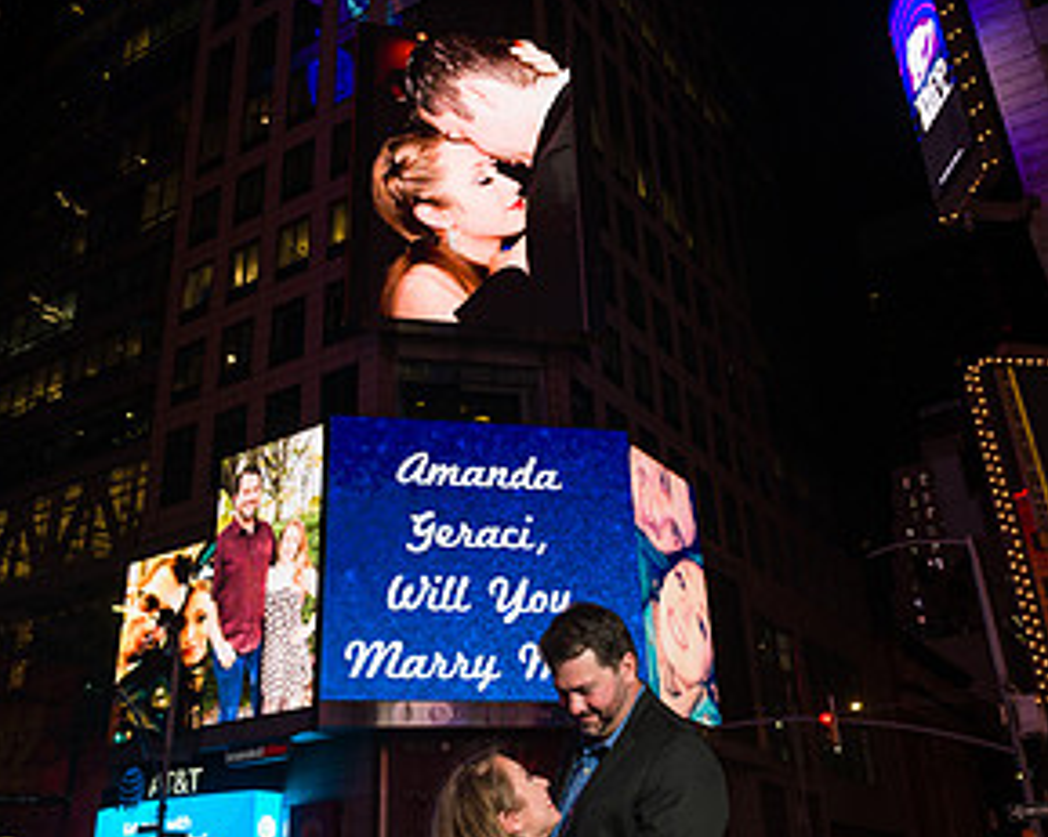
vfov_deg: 42.2
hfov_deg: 51.5
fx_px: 1085
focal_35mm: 35
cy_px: 388
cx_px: 509
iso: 500
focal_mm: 24
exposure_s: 1/200
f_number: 5.6
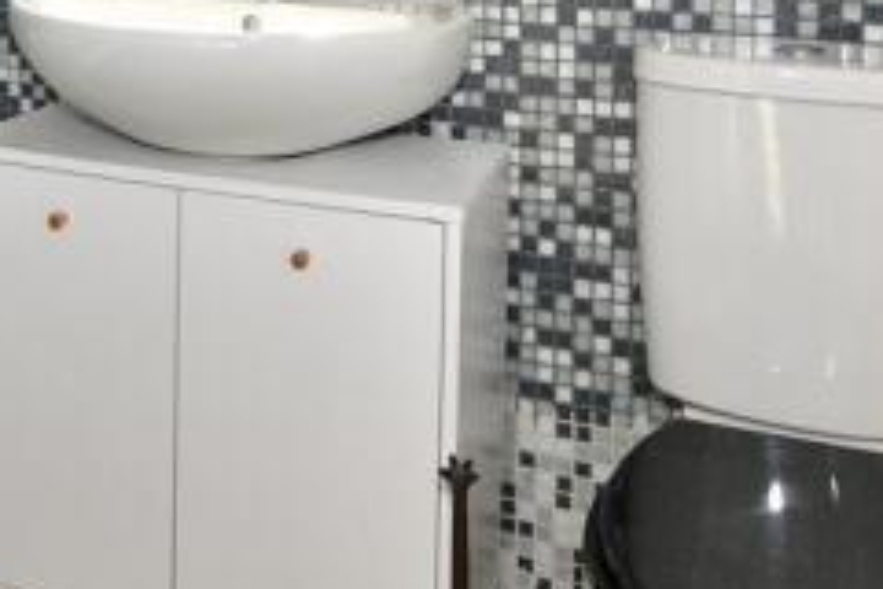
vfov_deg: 28.4
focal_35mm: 41
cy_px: -120
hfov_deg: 45.3
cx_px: 191
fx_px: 1006
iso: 160
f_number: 3.5
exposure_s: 1/250
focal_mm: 10
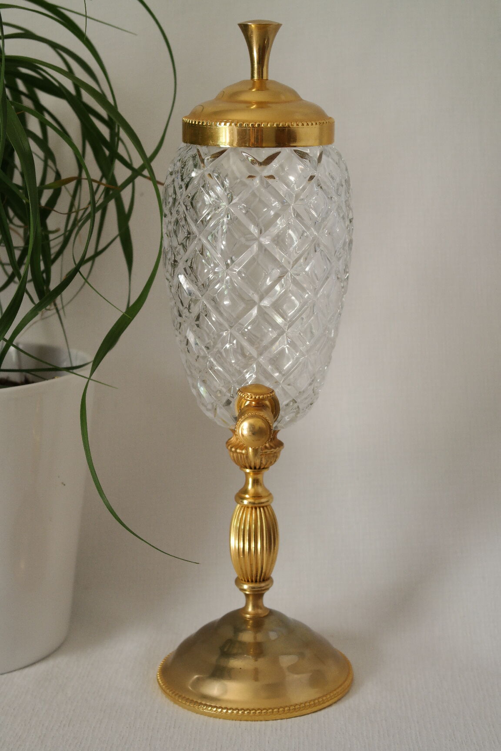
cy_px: 376
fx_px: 1440
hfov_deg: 19.7
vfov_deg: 29.2
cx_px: 250
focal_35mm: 69
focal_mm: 45
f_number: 5.6
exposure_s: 1/30
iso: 800
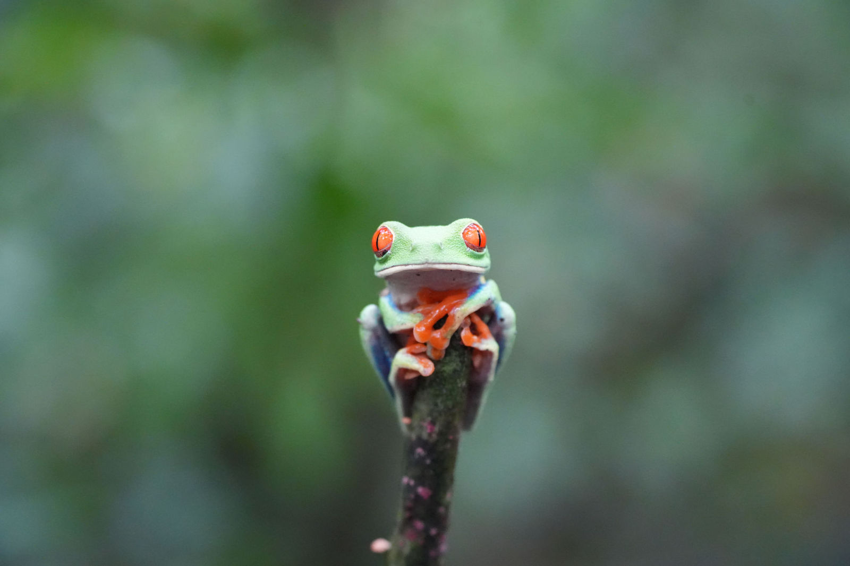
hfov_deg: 18.9
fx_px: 2549
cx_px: 425
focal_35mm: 108
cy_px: 283
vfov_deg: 12.7
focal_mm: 108
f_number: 5.6
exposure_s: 1/200
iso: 12800
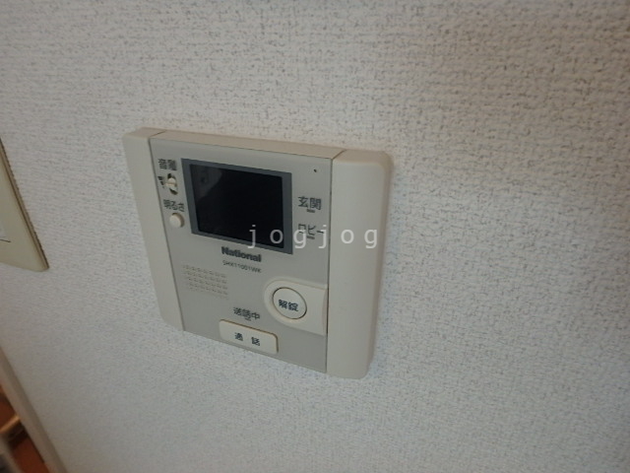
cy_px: 236
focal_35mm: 21
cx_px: 315
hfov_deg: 79.0
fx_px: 382
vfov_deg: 63.4
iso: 200
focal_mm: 3.7
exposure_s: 1/60
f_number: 3.5
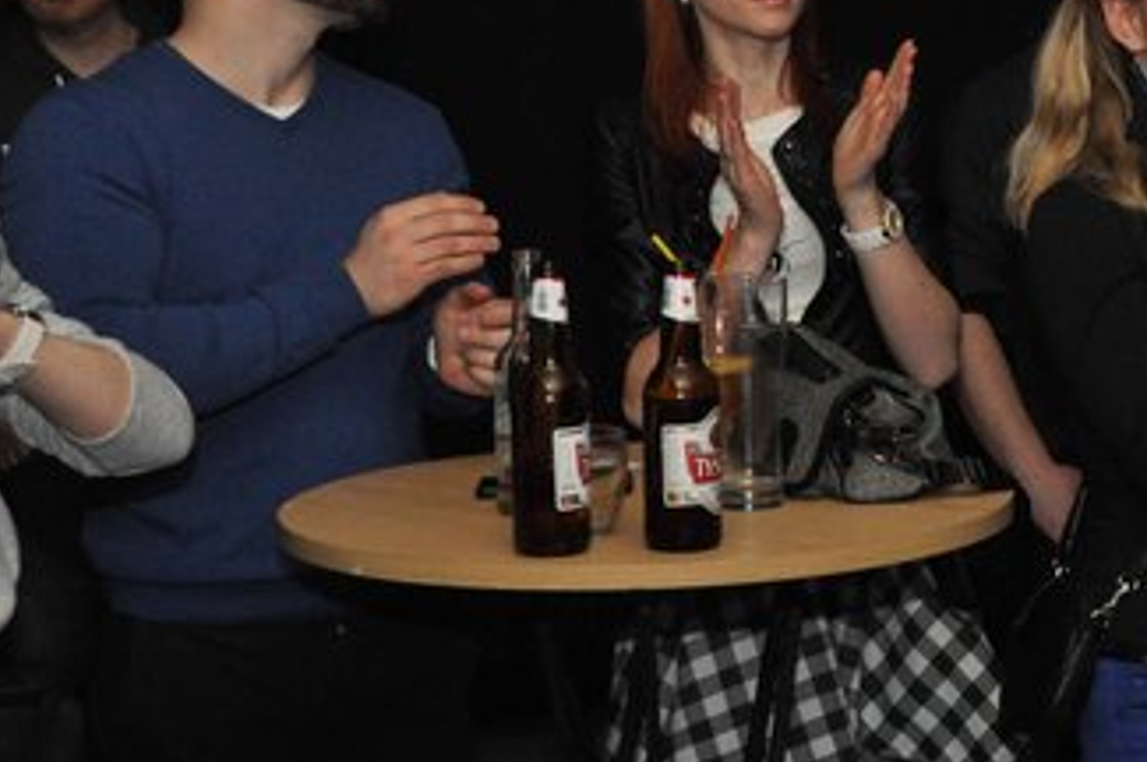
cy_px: 145
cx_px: 1108
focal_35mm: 96
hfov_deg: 20.7
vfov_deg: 14.1
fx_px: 3056
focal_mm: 32
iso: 1600
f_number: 10
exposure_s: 1/200
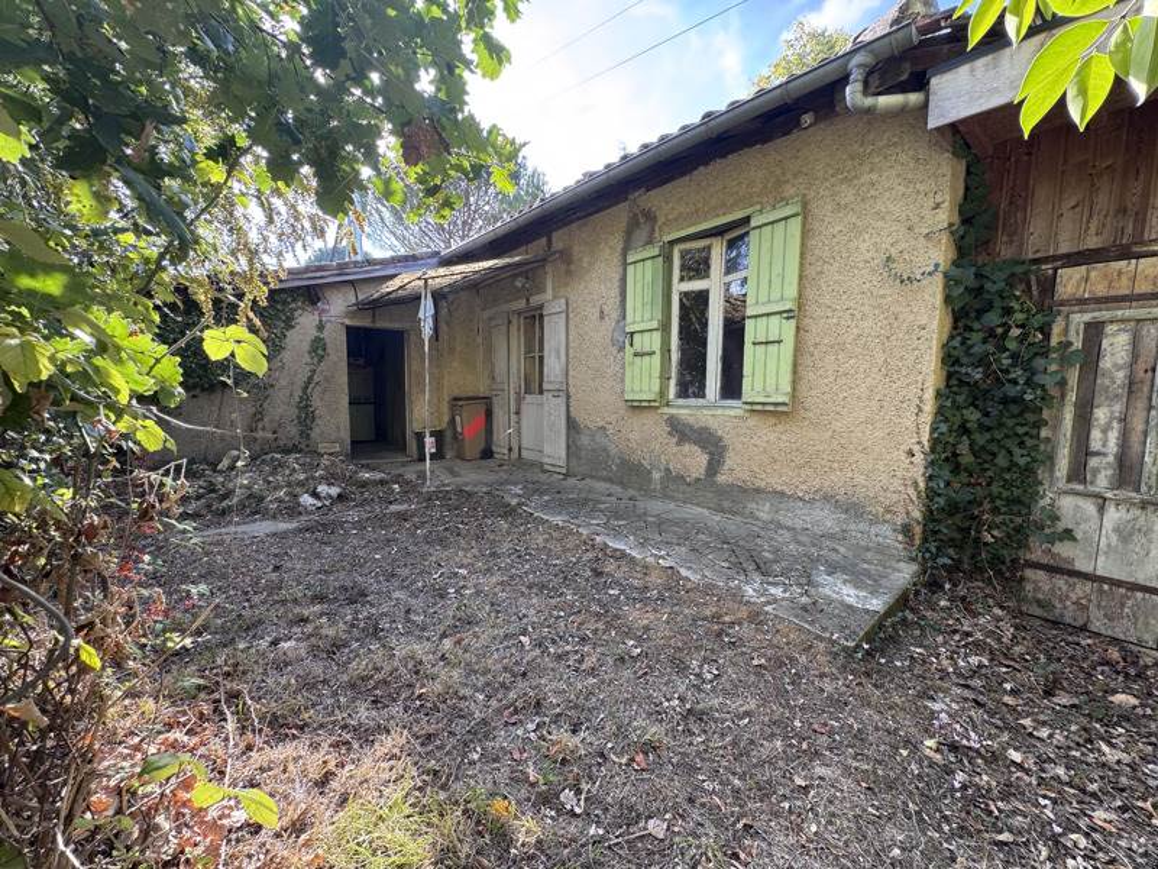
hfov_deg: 102.1
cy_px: 434
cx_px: 579
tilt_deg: -3.7
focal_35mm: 14
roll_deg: +0.1
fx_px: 468
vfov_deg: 85.7
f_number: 2.2
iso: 40
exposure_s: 1/99
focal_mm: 2.22
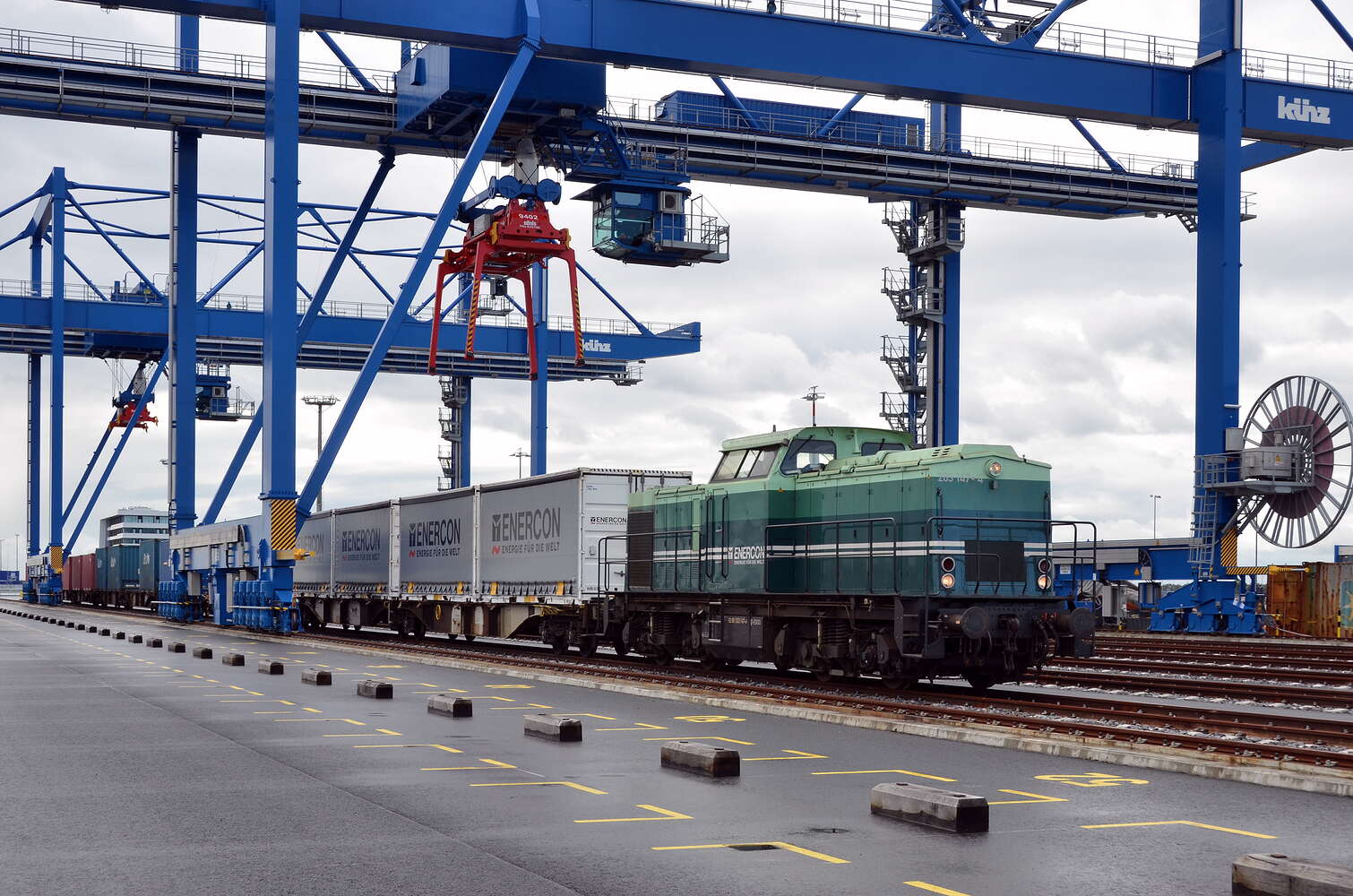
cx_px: 676
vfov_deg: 28.0
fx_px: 1800
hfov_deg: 41.2
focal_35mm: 48
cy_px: 448
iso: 200
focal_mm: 32
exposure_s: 1/160
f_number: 11
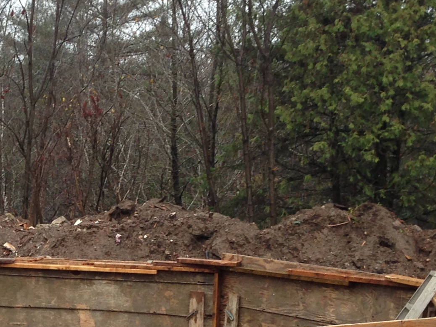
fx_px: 1310
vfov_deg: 14.0
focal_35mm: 104
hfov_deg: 18.4
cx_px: -7
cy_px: 339
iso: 50
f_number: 2.4
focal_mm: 4.13
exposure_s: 1/130
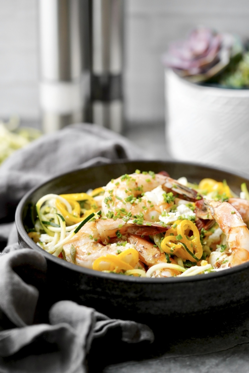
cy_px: 186
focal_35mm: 90
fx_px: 934
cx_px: 124
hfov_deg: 15.2
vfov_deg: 22.6
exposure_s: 1/100
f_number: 3.5
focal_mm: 90
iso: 1600
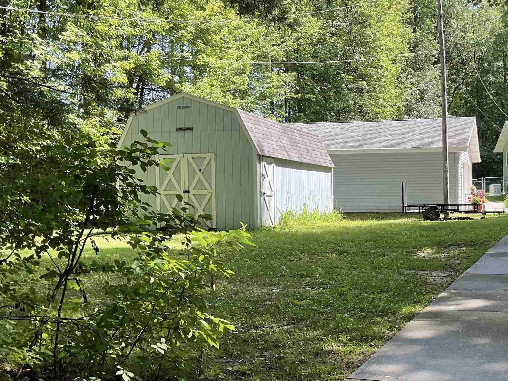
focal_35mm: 50
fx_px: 734
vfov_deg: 29.0
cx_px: 340
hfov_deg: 37.8
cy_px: 231
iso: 16
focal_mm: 3
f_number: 1.8
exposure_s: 1/209
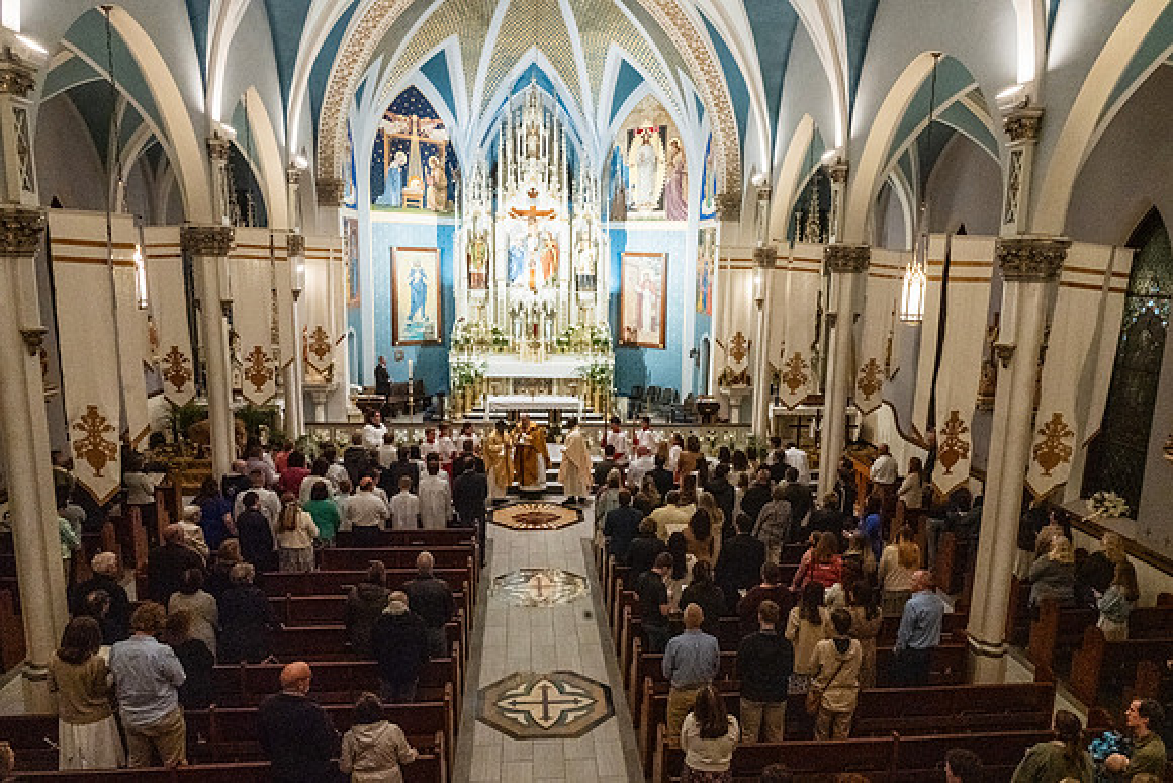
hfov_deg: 67.3
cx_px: 625
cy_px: 432
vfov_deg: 47.9
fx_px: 880
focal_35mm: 27
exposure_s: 1/60
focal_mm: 24
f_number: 11
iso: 5000
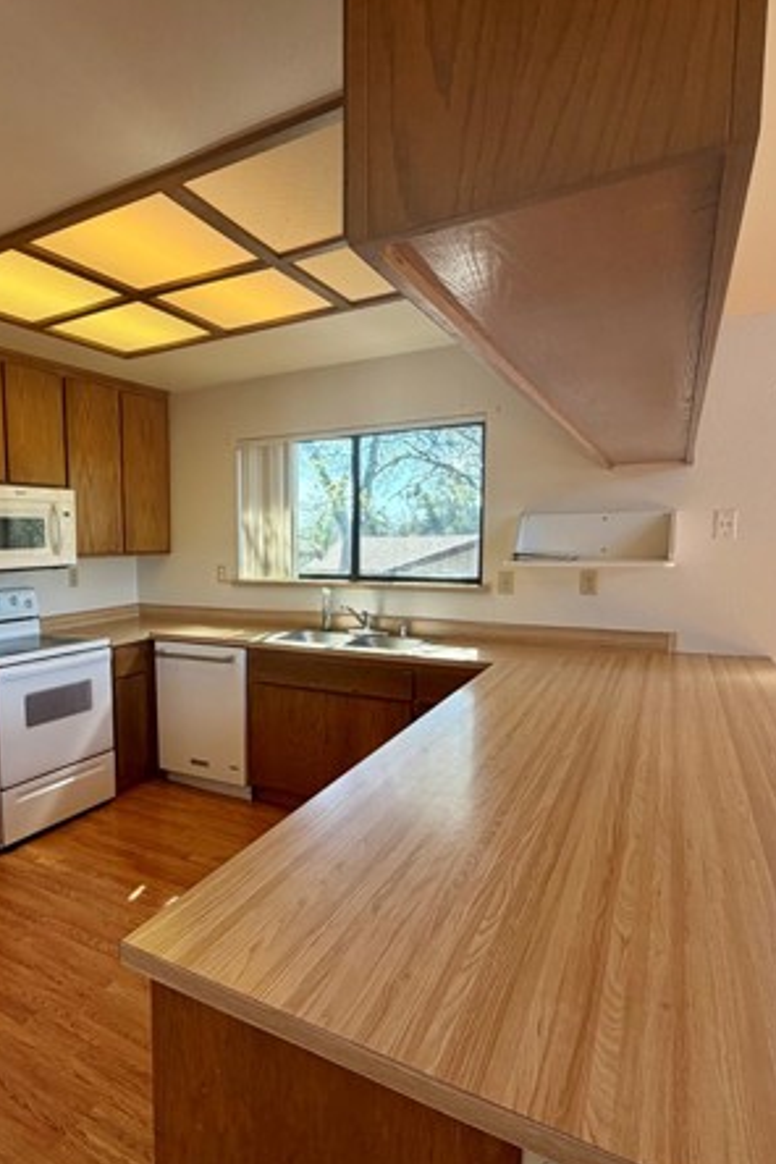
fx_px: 679
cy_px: 608
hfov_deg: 57.3
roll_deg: +1.0
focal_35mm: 21
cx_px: 223
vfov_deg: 81.2
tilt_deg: -5.7
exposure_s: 1/121
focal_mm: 2.22
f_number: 2.2
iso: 100
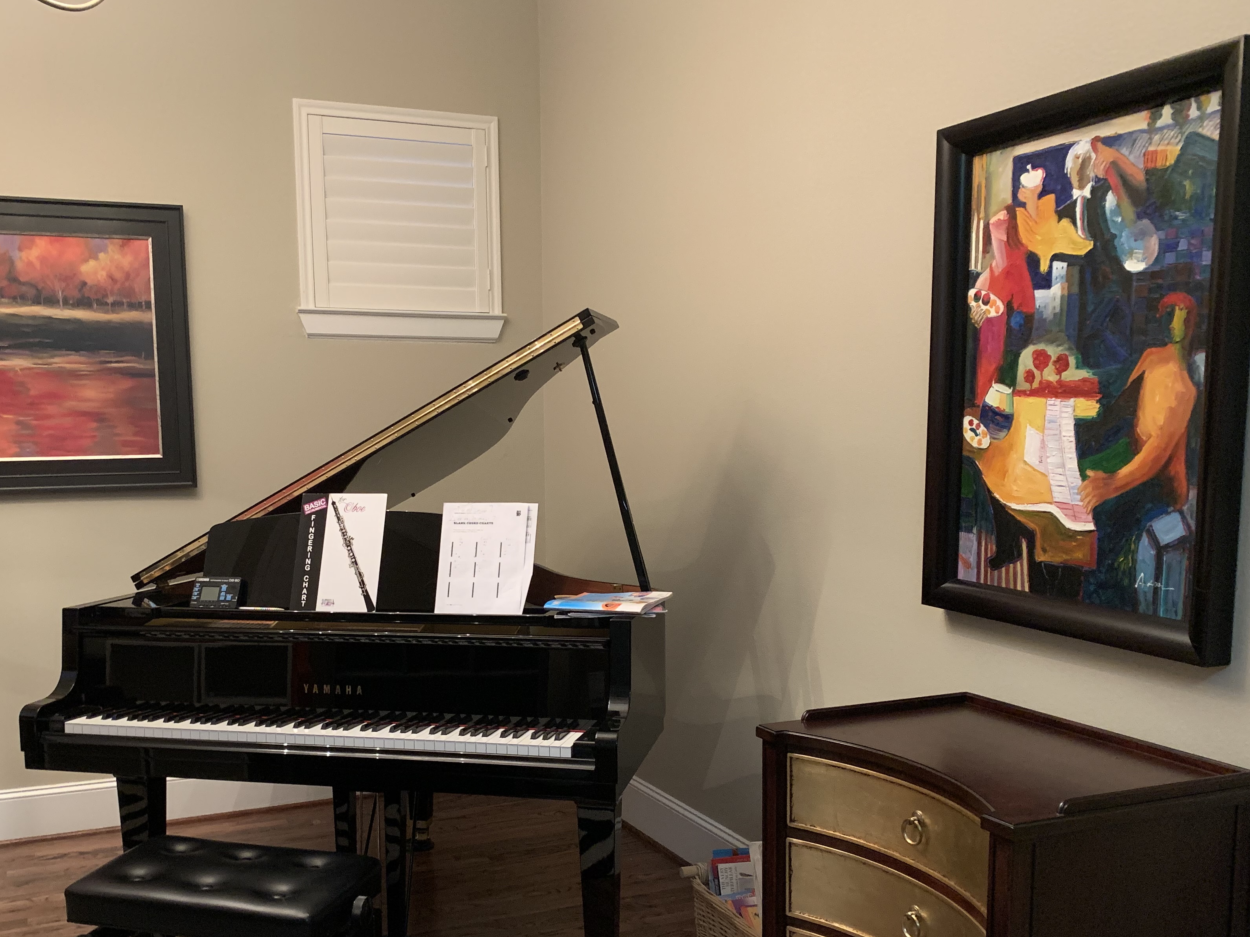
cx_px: 535
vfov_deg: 42.7
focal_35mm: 33
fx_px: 1192
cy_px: 568
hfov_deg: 55.1
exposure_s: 1/30
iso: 500
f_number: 1.8
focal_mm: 4.25
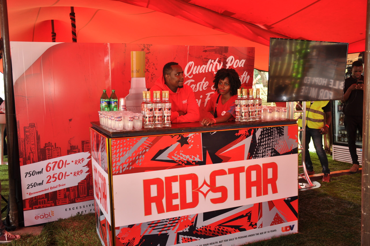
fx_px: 354
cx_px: 185
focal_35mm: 34
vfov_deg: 38.3
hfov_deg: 55.2
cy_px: 123
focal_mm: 23
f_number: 4
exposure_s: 1/100
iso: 250
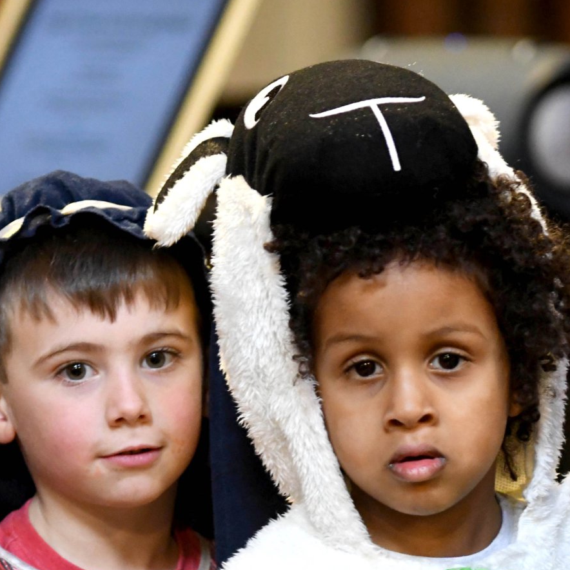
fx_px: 16506
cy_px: 387
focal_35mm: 886
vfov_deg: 2.0
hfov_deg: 2.0
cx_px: 442
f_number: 2.8
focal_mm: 300
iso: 4000
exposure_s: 1/100
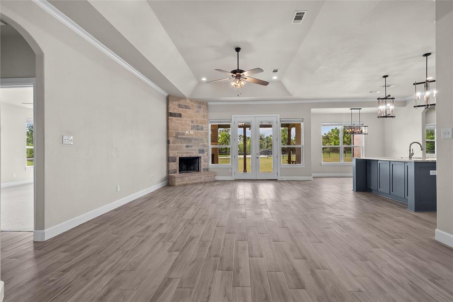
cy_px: 151
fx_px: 201
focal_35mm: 16
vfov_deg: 73.8
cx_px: 226
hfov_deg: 96.7
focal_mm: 16
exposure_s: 1/5
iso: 640
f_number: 8
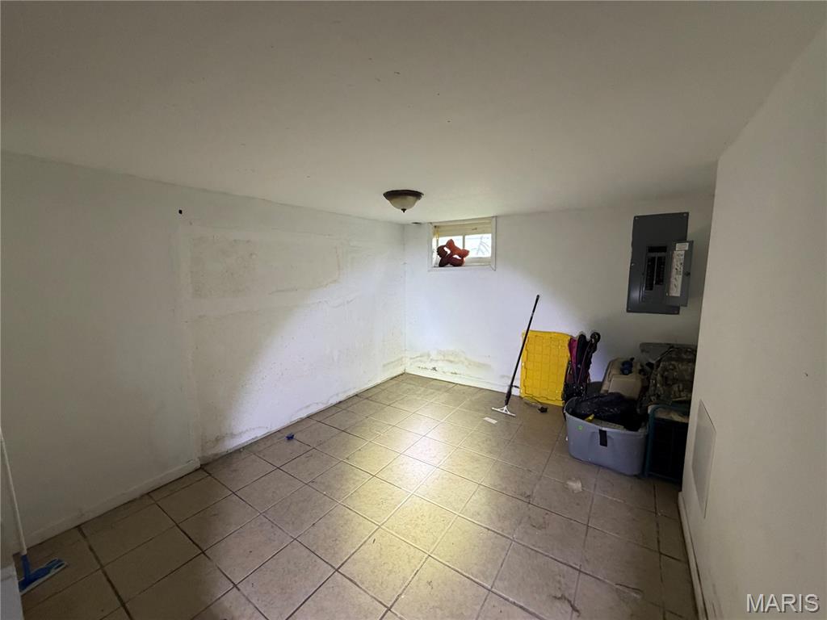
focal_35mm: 14
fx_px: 334
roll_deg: -0.2
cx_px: 414
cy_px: 310
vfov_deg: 85.7
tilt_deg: -5.2
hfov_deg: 102.1
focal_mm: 2.22
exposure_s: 1/91
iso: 320
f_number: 2.2
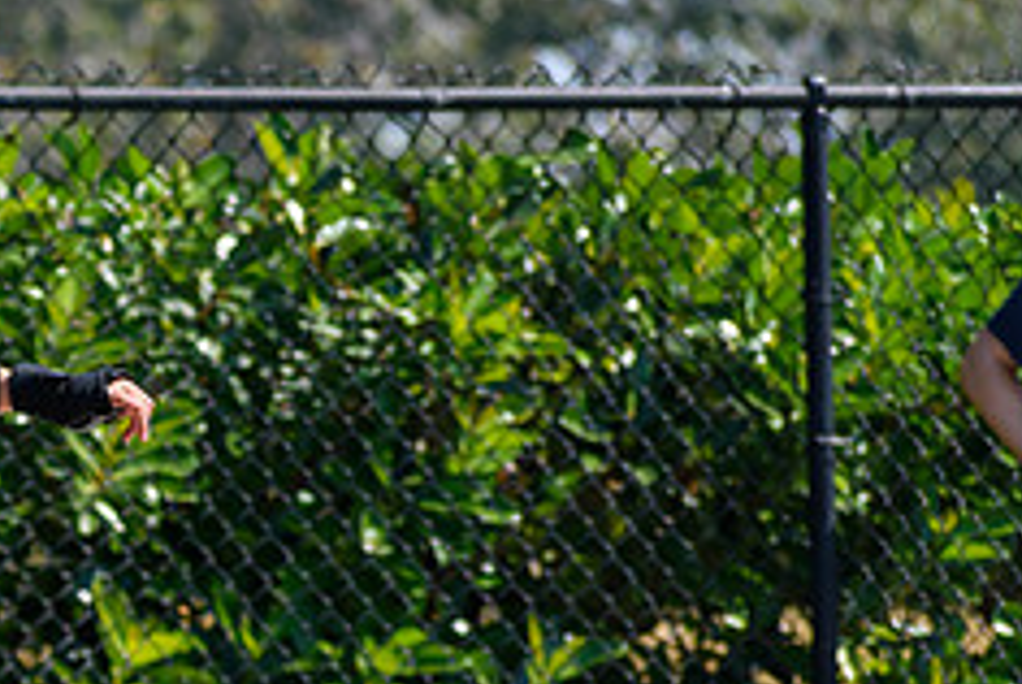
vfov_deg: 2.0
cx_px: -195
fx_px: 19897
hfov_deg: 2.9
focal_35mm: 700
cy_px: 729
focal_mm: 190
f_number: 5.6
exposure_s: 1/2000
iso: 280
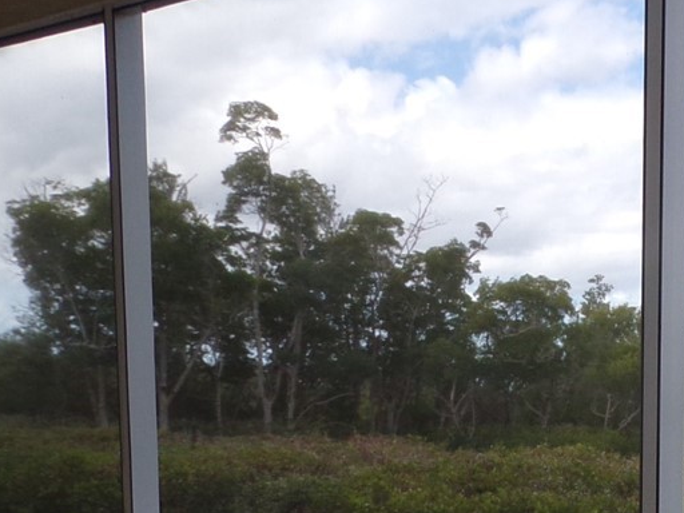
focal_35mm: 75
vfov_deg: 19.0
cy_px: 538
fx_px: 1482
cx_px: 733
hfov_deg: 24.4
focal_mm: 4.3
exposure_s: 1/100
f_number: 5.8
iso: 80
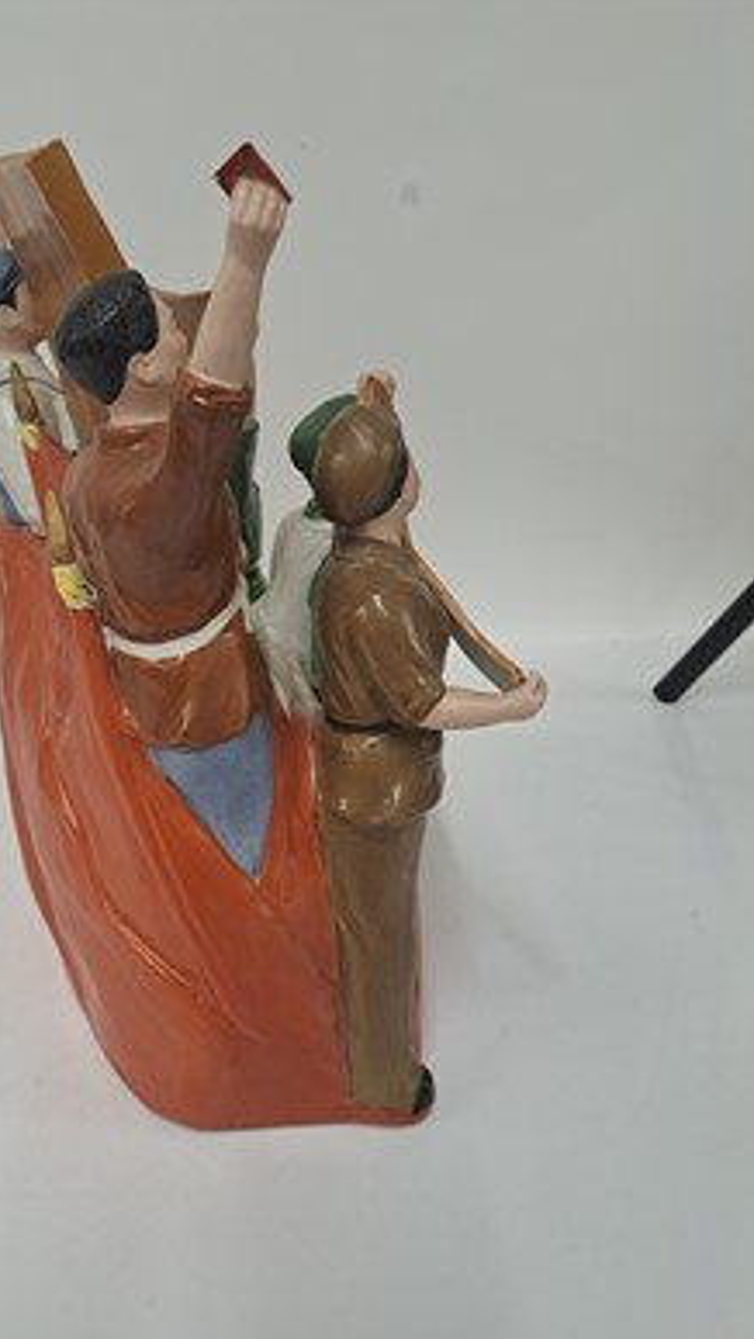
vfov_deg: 69.8
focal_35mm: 27
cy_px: 685
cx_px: 239
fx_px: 959
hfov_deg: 42.2
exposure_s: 1/50
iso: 64
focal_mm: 5.23
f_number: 1.8
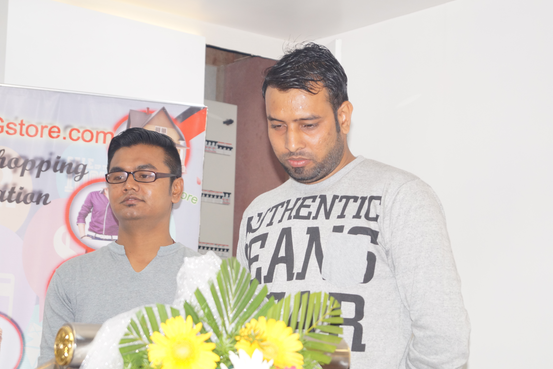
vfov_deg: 16.4
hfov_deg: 24.3
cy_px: 184
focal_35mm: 84
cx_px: 280
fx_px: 1283
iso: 800
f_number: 5.6
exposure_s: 1/125
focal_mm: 55
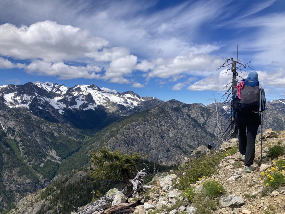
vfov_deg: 49.7
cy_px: 107
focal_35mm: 28
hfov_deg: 63.4
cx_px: 142
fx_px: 231
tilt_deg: +5.7
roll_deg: -1.4
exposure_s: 1/3003
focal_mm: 3.99
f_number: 1.8
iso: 20
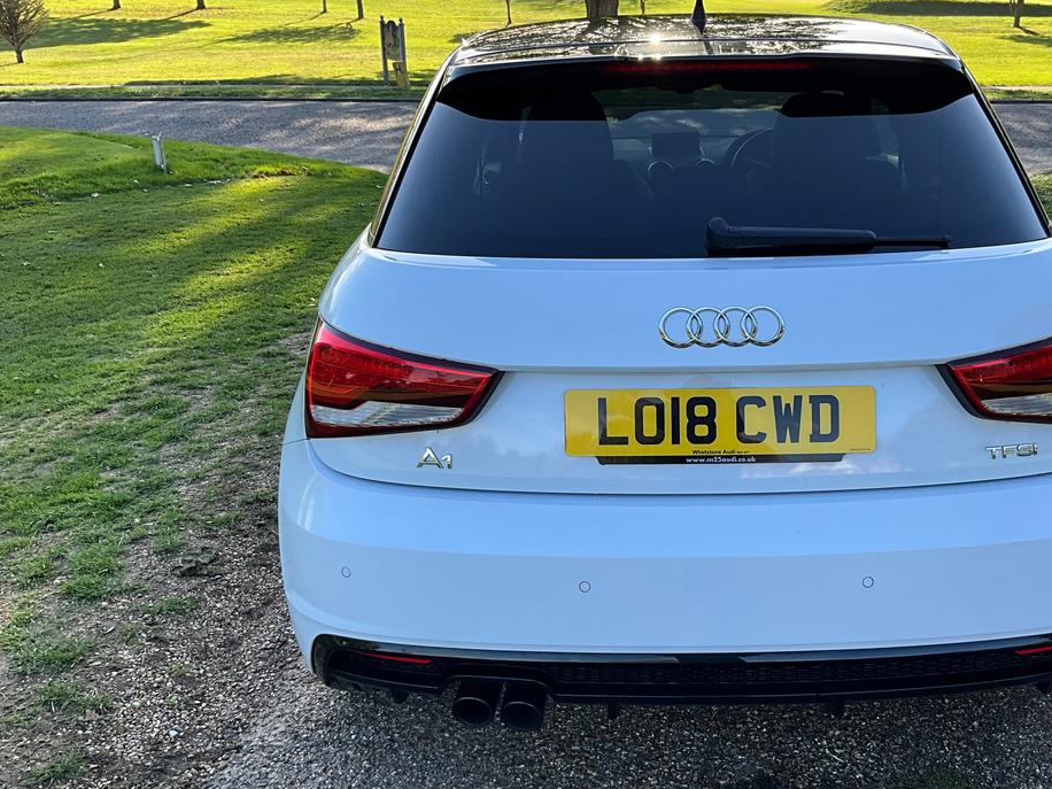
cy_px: 379
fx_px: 1155
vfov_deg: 37.7
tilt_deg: -21.0
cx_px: 673
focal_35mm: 38
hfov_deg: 48.4
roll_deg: -2.2
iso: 25
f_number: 1.8
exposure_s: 1/353
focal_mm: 3
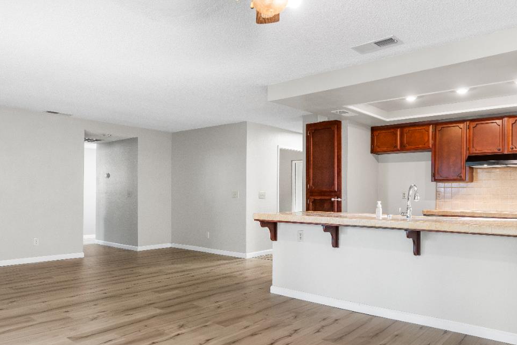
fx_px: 359
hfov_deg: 71.1
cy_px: 209
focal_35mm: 25
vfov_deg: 50.9
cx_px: 296
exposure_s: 1/125
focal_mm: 16
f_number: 5.6
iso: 640
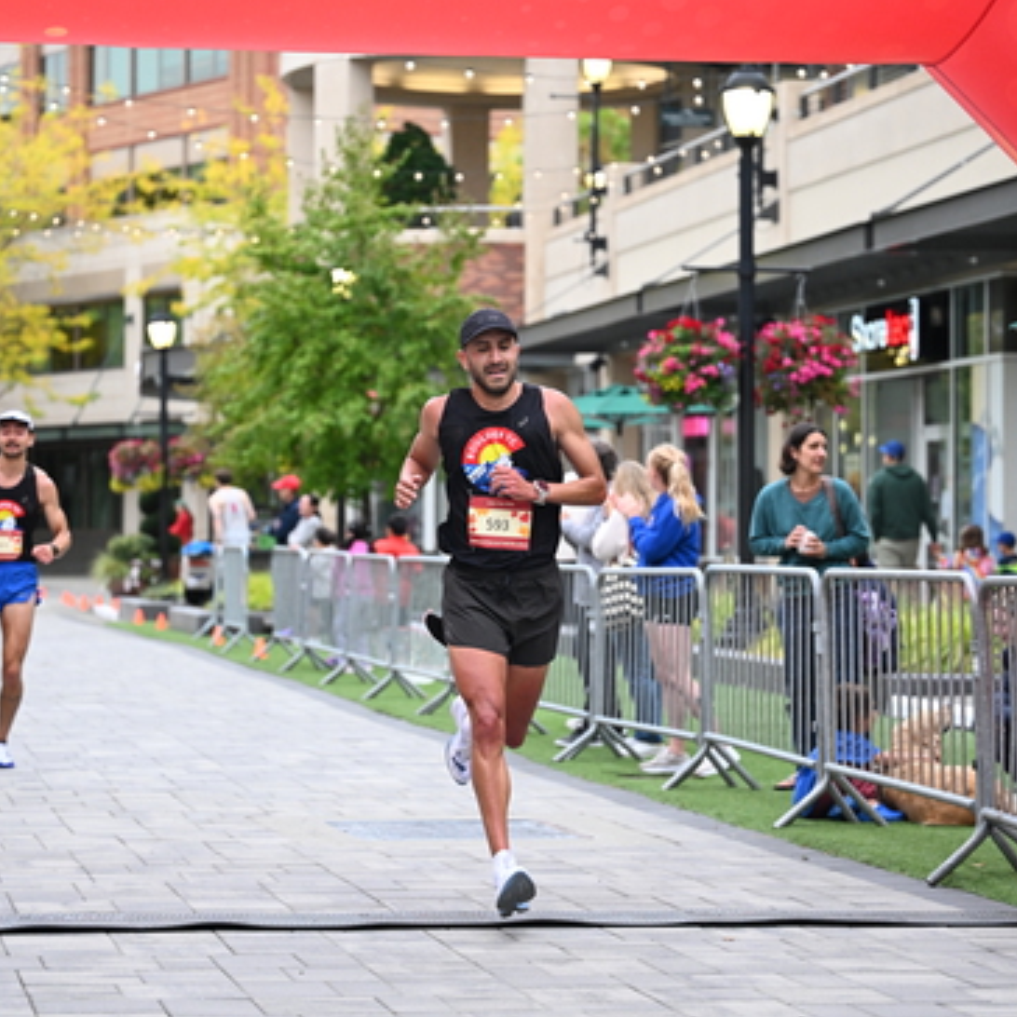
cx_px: 510
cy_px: 467
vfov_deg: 17.6
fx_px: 3291
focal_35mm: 99
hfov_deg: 17.6
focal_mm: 77
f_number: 2.8
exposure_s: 1/800
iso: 1600
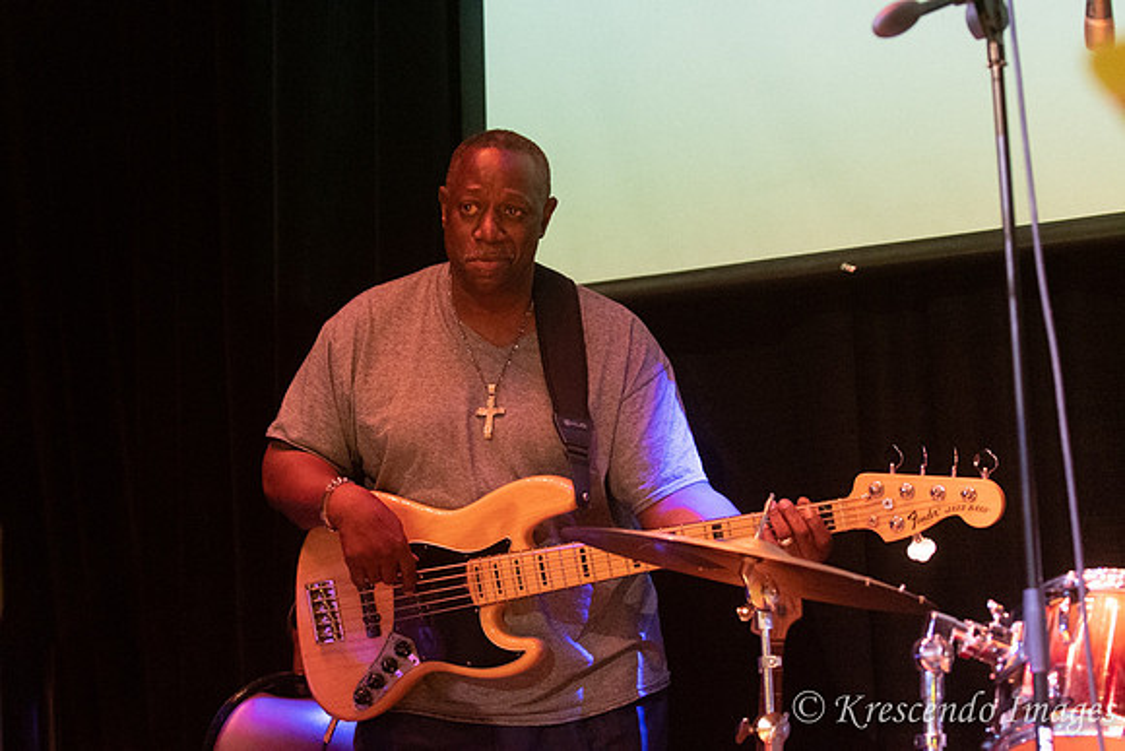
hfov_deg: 19.5
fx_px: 3282
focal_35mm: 105
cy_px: 376
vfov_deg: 13.0
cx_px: 562
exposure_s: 1/200
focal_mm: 70
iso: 6400
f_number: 3.2
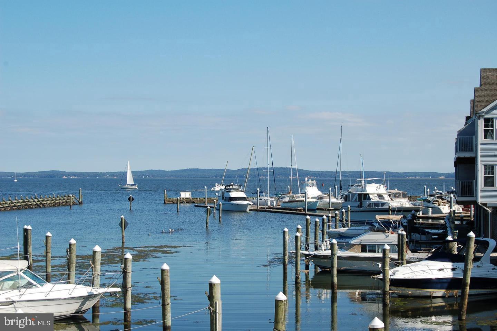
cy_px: 166
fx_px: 931
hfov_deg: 29.9
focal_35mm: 68
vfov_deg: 20.1
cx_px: 248
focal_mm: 45
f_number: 10
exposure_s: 1/400
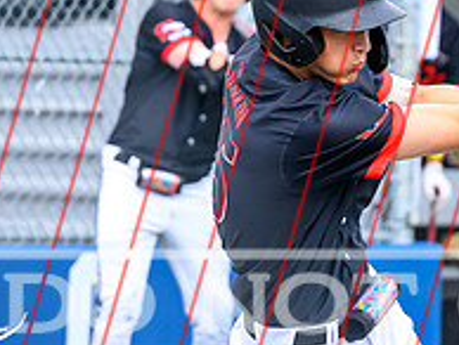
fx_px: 5802
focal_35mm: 437
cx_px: 339
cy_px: 276
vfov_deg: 3.4
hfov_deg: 4.5
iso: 1000
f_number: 2.8
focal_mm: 95
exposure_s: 1/3200
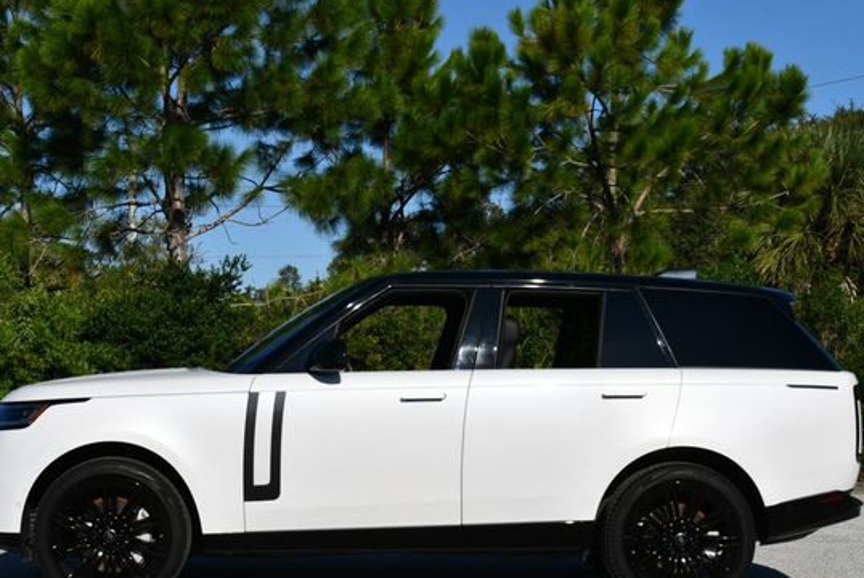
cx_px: 424
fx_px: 1658
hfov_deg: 29.2
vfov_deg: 19.8
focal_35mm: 69
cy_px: 323
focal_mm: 29
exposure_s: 1/400
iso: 100
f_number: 10
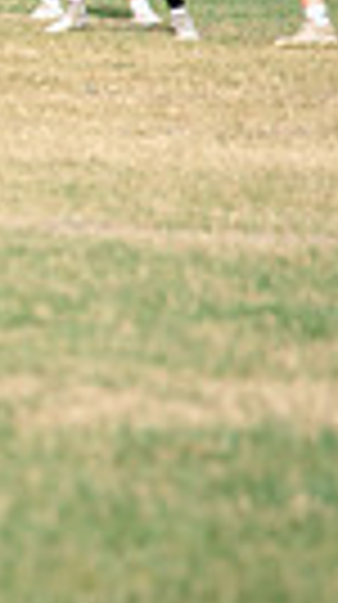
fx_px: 14522
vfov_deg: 2.4
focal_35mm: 908
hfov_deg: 1.3
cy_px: -110
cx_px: -870
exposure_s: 1/1600
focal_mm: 200
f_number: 5
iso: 250
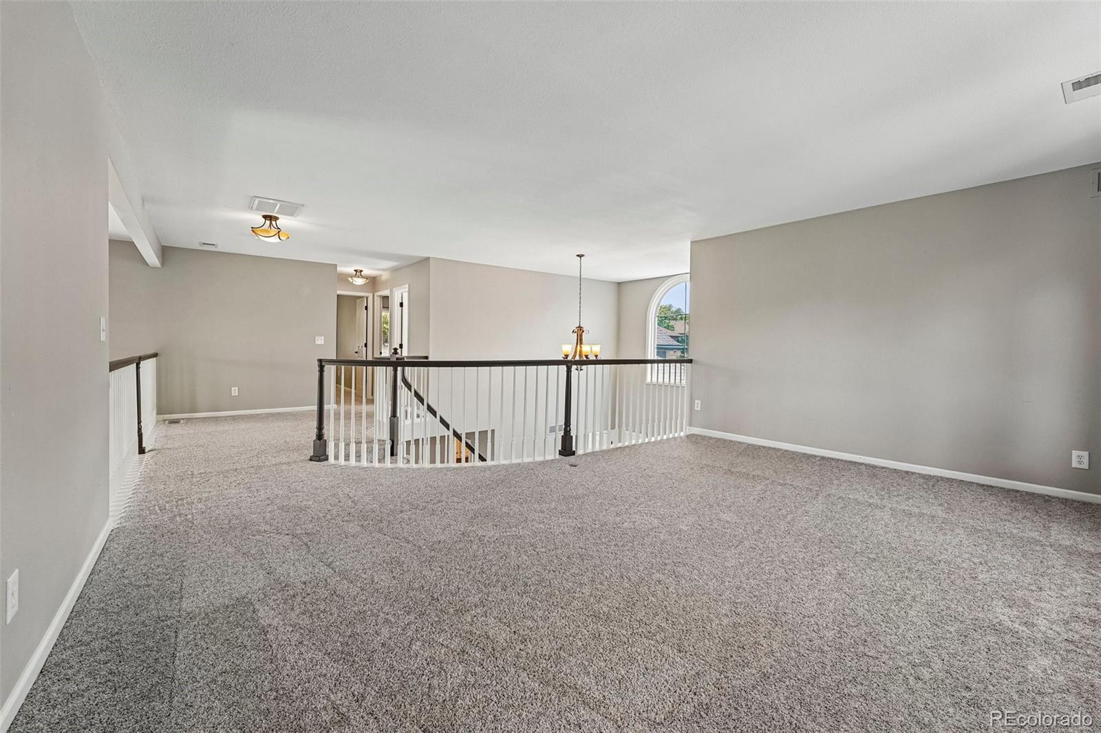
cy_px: 366
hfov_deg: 104.3
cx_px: 550
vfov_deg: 81.2
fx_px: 428
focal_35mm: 14
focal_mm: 14
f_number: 8
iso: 320
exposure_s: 1/30
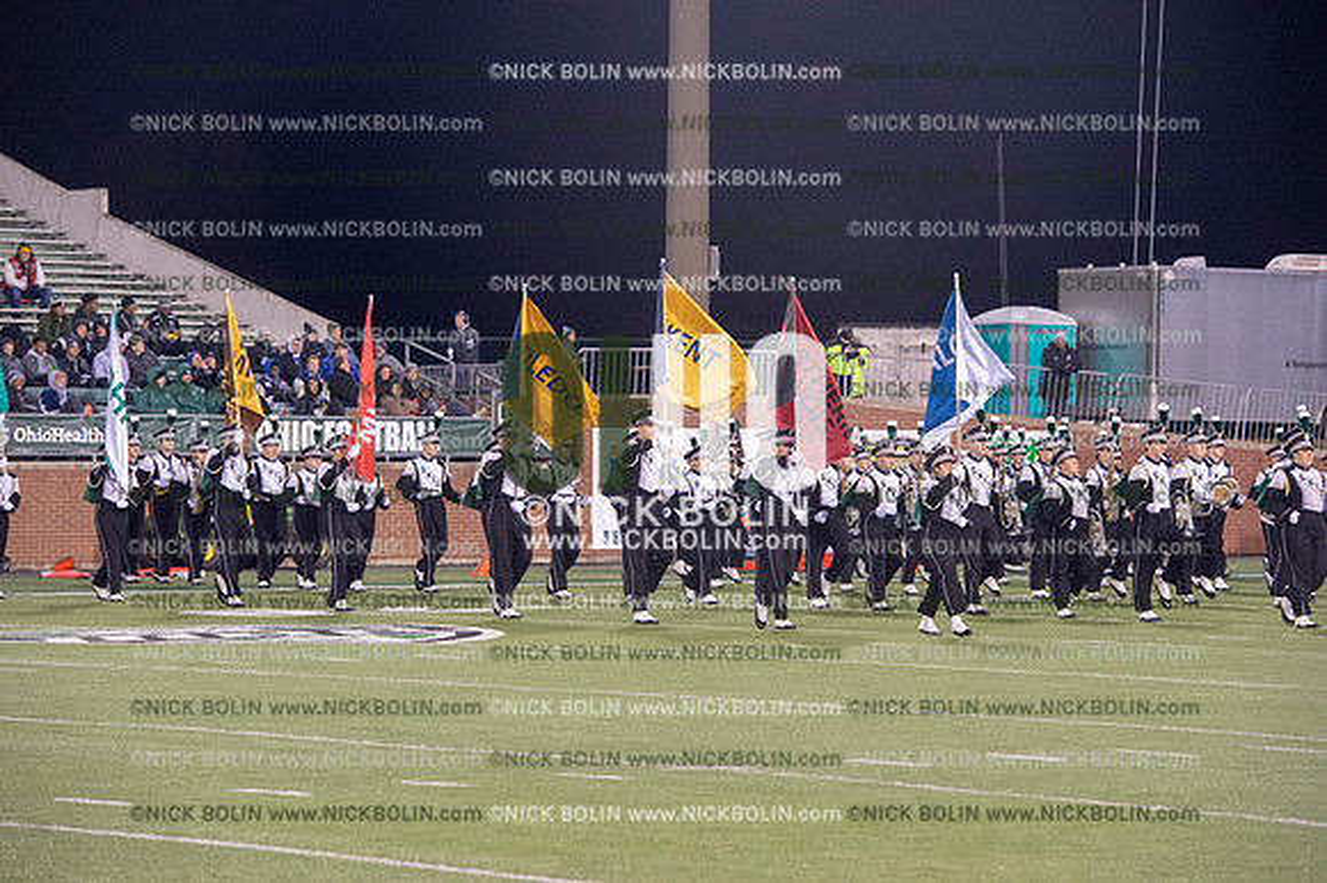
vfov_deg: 9.5
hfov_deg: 14.2
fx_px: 5342
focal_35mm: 145
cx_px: 664
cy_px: 442
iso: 6400
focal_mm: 145
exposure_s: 1/400
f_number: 5.6
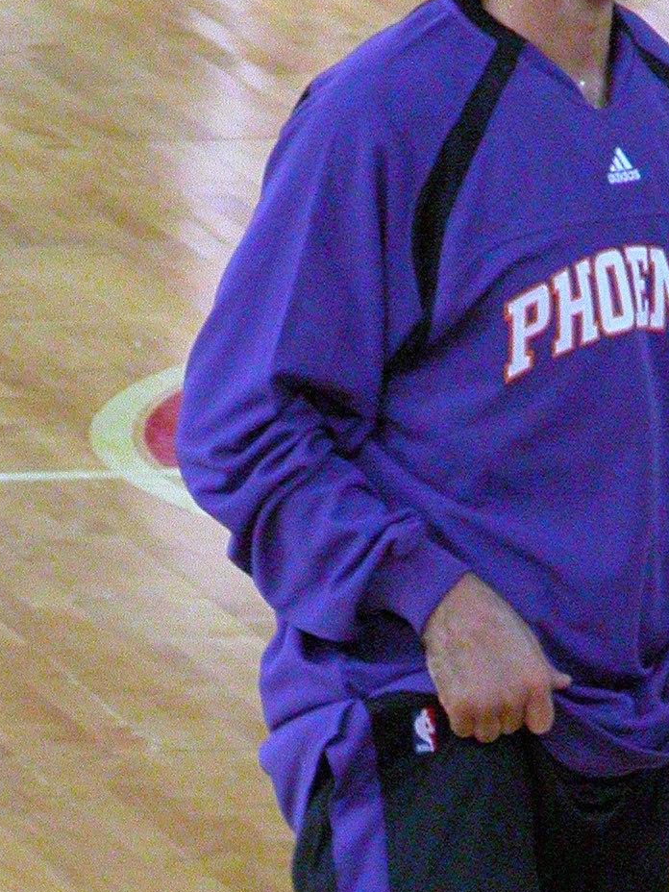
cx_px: 369
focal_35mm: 761
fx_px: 19610
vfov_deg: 2.6
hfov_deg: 2.0
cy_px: 751
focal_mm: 71.2
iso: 800
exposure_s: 1/229
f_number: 5.3
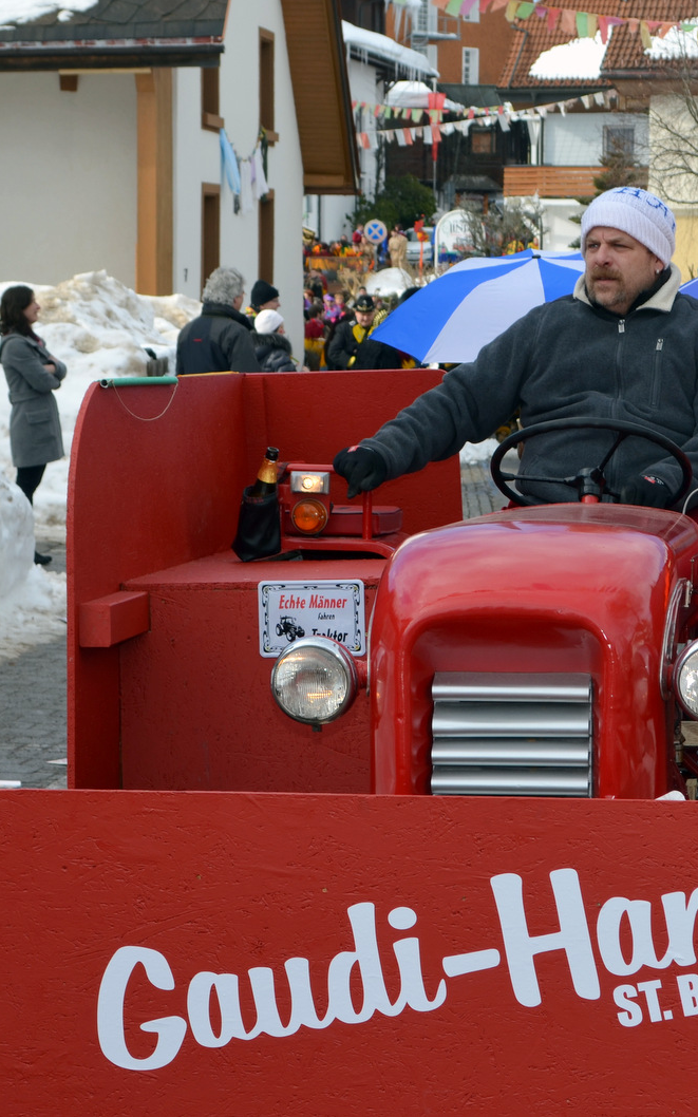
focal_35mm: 111
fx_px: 3379
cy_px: 554
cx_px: 496
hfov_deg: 11.8
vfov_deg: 18.8
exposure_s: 1/200
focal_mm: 48
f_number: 10
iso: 100
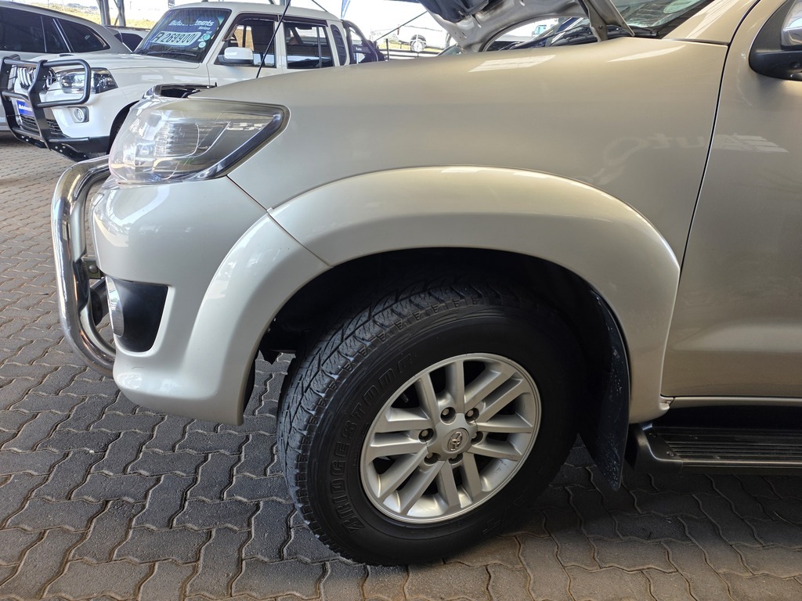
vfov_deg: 58.9
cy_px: 300
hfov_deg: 73.9
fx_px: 533
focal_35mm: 23
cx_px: 401
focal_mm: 6.25
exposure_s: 1/180
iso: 80
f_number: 1.7
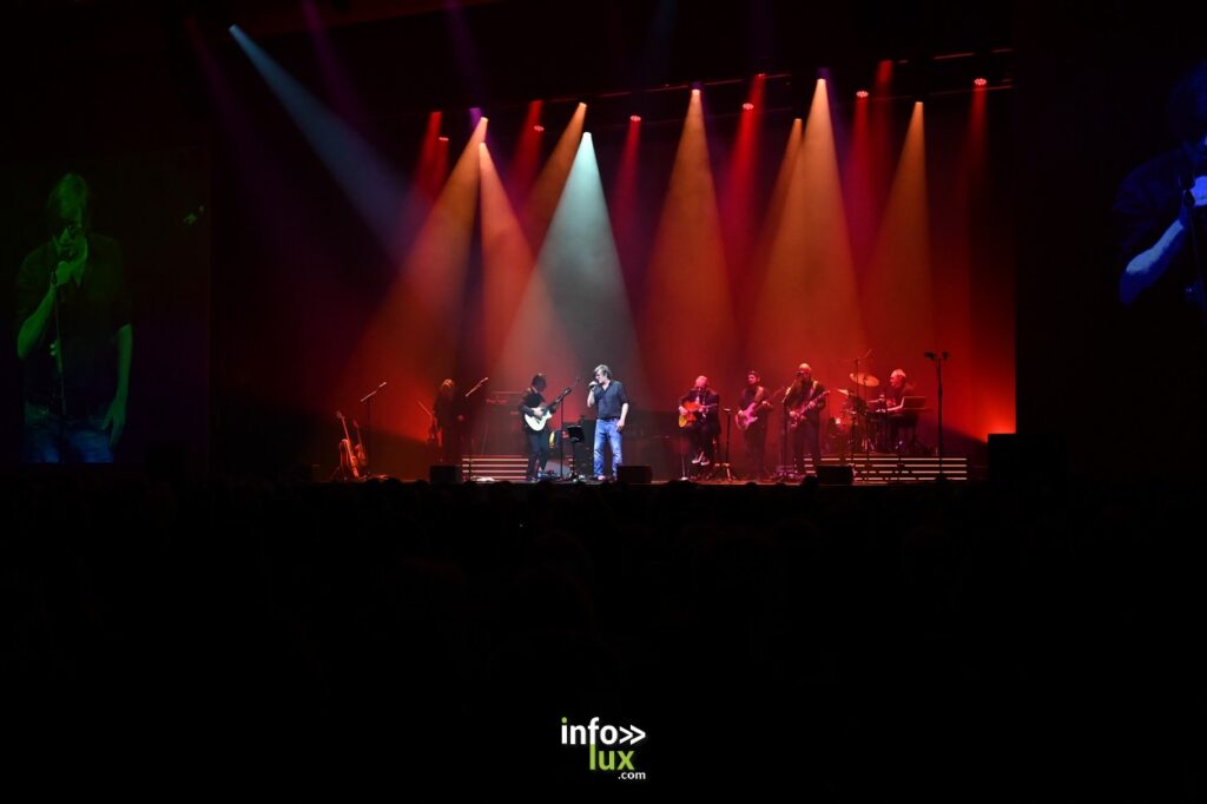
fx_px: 1508
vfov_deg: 29.8
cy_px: 402
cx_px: 604
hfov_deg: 43.6
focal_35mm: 45
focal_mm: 45
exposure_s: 1/800
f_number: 4
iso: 8000
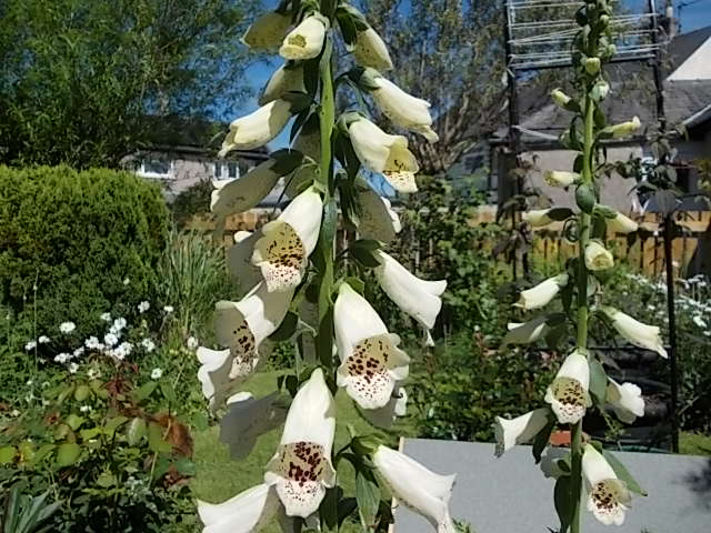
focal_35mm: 28
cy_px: 266
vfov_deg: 49.7
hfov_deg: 63.4
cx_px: 356
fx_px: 575
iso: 80
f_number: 5.4
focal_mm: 4
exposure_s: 1/500
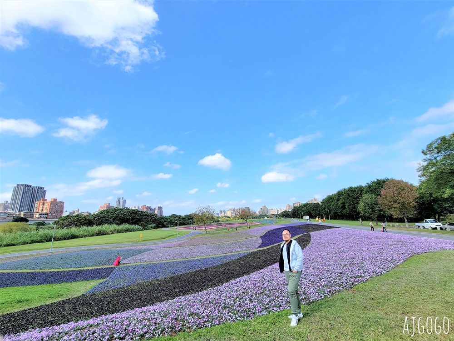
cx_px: 227
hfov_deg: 106.2
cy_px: 170
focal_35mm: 13
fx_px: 170
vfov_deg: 89.9
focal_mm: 2.2
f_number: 2.2
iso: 50
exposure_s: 1/1579
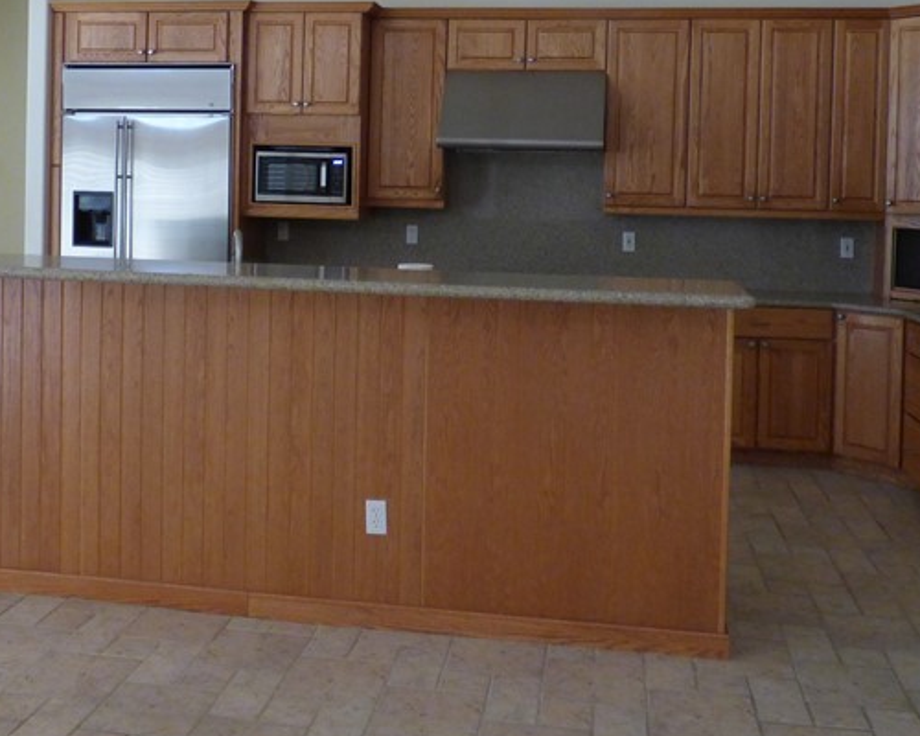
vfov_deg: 36.6
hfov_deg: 45.7
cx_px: 390
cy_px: 197
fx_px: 1089
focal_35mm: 40
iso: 400
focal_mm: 3.58
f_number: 2.8
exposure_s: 1/60
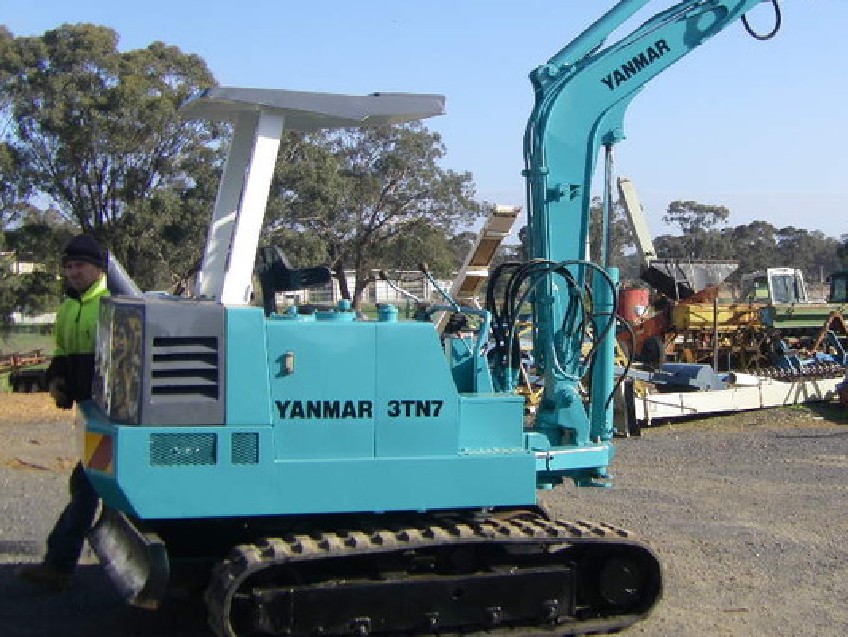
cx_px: 570
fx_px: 1397
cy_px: 277
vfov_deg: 25.6
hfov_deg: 33.5
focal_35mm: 57
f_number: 7
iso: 64
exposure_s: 1/125
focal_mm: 6.3
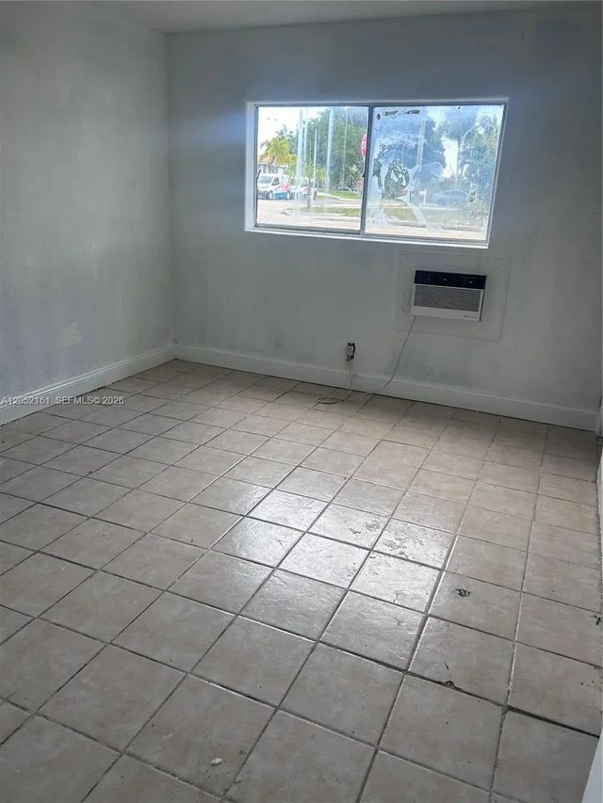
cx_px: 302
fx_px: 604
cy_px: 402
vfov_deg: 67.3
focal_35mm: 26
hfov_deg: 53.1
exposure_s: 1/139
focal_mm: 5.7
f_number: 1.5
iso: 40
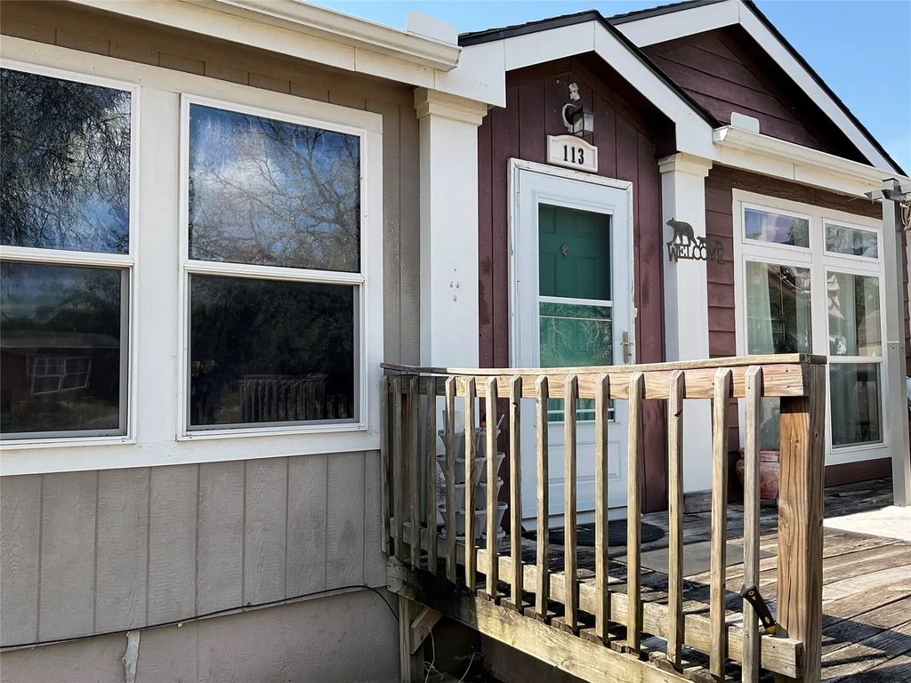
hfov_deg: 61.7
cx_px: 456
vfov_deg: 48.2
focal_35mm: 29
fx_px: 763
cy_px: 342
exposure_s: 1/855
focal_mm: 3
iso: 16
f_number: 1.8
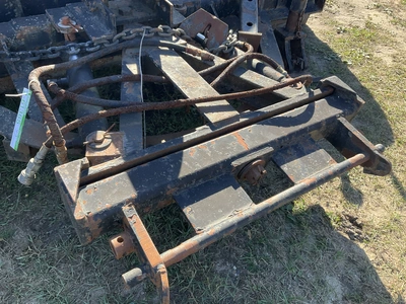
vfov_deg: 48.2
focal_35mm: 29
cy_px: 152
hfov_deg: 61.7
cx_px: 203
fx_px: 340
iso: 25
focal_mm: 3
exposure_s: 1/251
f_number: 1.8
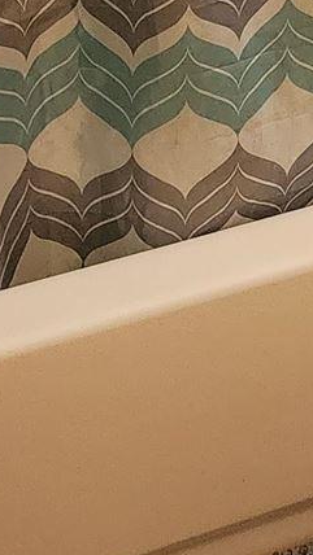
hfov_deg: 8.5
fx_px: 1990
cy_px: -368
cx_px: 627
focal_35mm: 135
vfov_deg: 14.4
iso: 800
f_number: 1.8
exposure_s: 1/120
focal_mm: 6.4
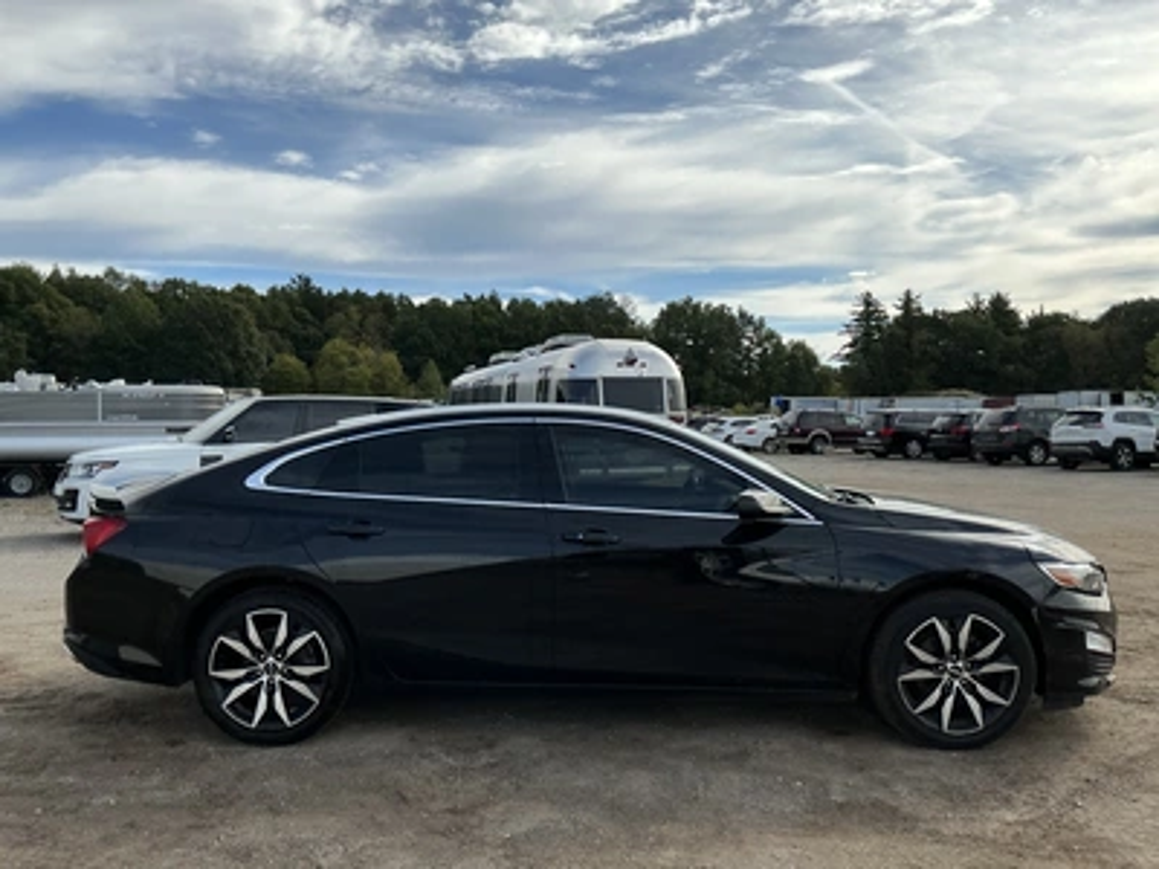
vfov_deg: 49.7
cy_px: 434
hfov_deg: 63.4
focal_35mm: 28
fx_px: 937
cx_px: 580
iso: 25
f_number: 1.8
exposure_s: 1/2058
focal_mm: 3
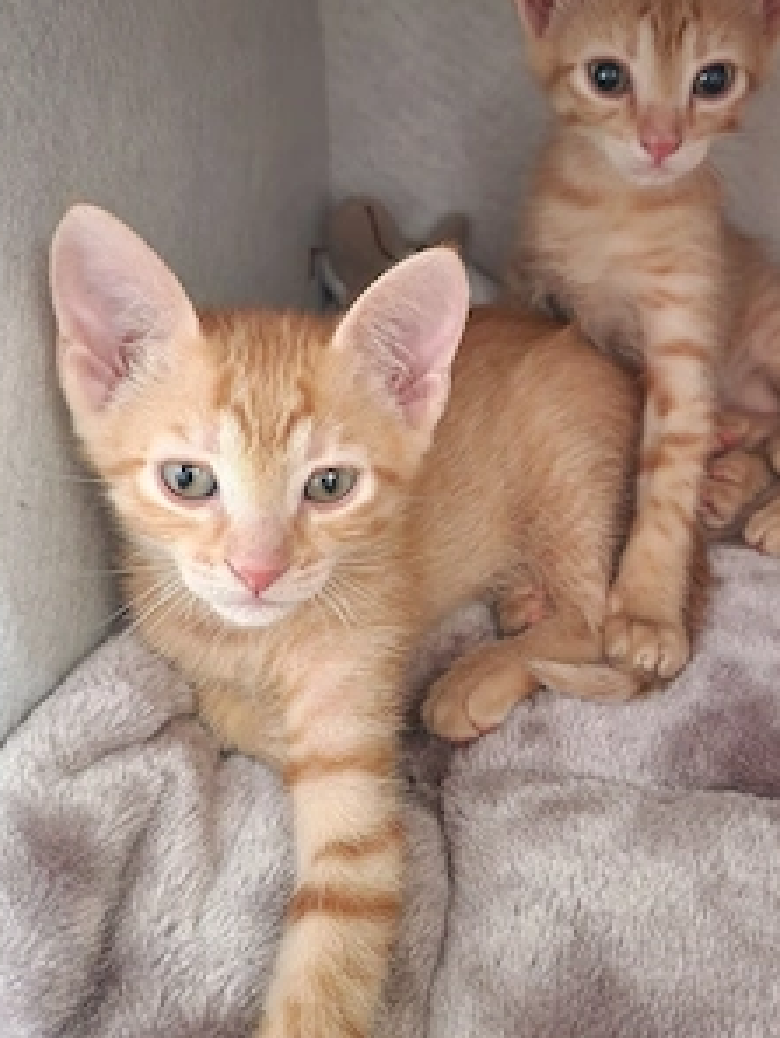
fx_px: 931
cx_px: 500
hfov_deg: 45.0
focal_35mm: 31
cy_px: 433
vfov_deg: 58.0
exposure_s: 1/14
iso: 1250
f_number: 1.8
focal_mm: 6.4
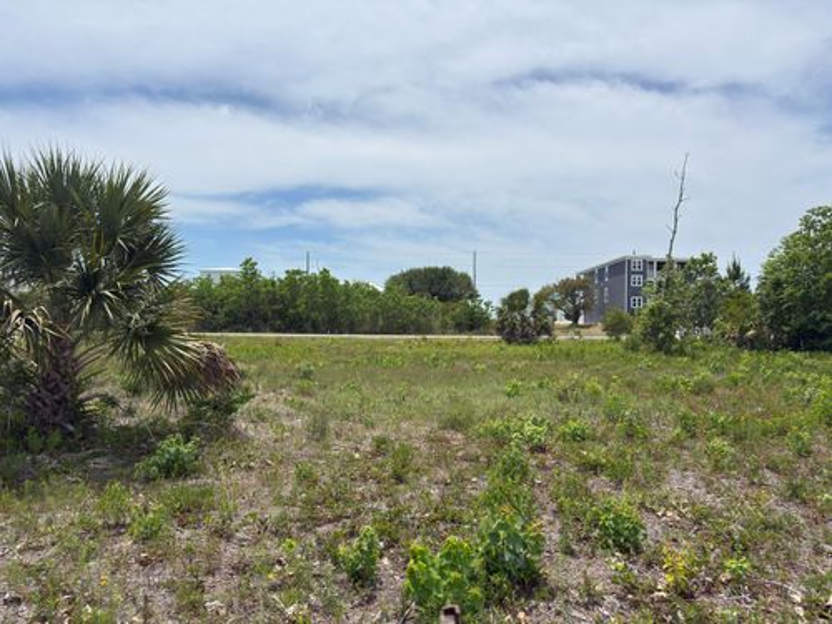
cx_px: 416
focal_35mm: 24
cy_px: 312
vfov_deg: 56.8
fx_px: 577
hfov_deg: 71.6
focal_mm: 6.76
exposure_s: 1/8264
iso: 64
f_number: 1.78
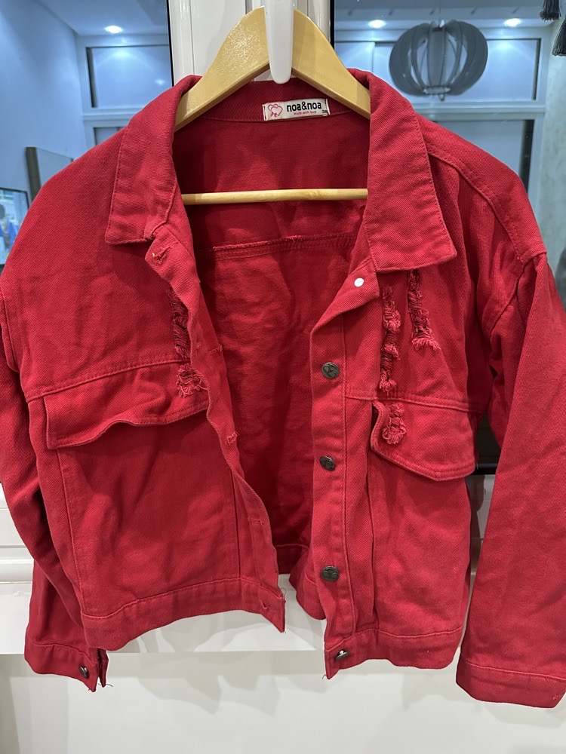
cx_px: 283
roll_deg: +1.3
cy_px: 377
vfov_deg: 71.6
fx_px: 523
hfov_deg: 56.8
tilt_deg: -15.6
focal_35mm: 24
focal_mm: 6.86
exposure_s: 1/57
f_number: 1.78
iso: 1000
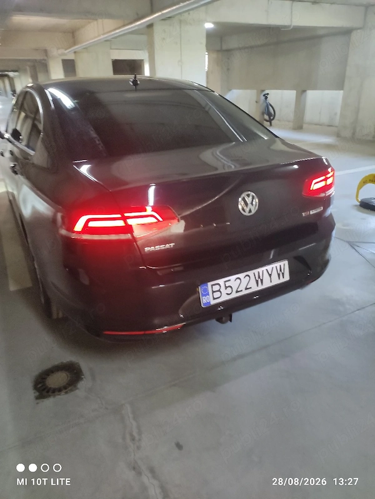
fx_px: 361
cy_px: 250
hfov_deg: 54.9
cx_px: 188
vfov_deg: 69.4
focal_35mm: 25
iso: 509
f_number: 1.89
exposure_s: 1/33
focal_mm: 5.43
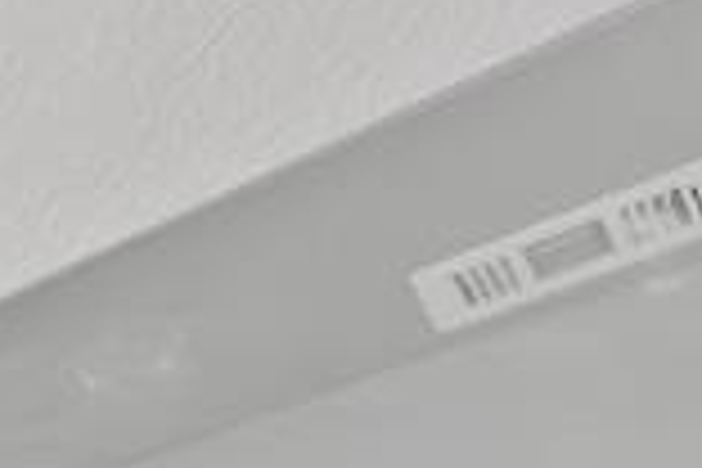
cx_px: -1022
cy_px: 1368
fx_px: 1540
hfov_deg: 14.7
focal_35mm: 79
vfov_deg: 11.3
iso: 640
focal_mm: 12
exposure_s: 1/1.25
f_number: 9
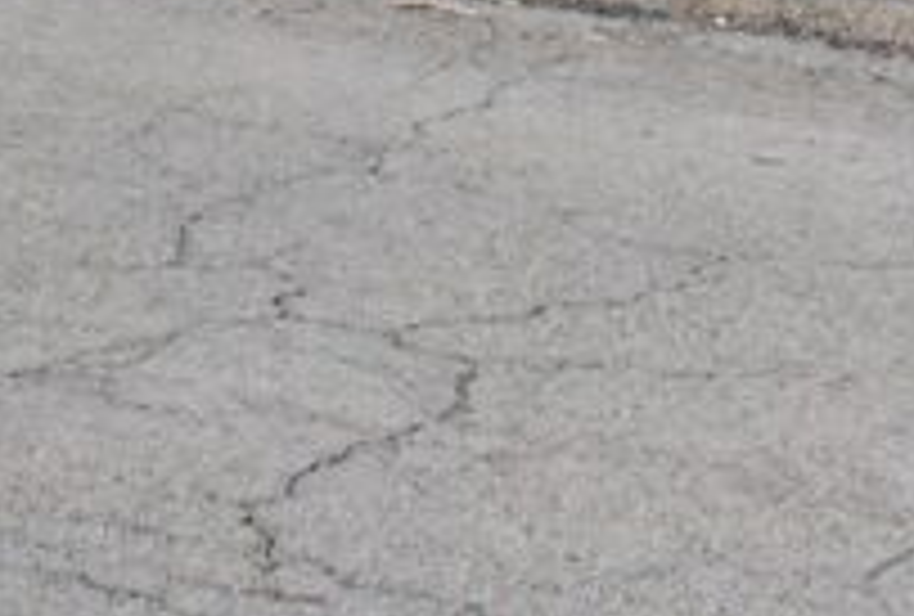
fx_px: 3007
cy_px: -582
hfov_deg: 17.2
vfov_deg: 10.8
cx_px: 599
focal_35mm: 118
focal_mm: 20
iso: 100
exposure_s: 1/250
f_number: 8
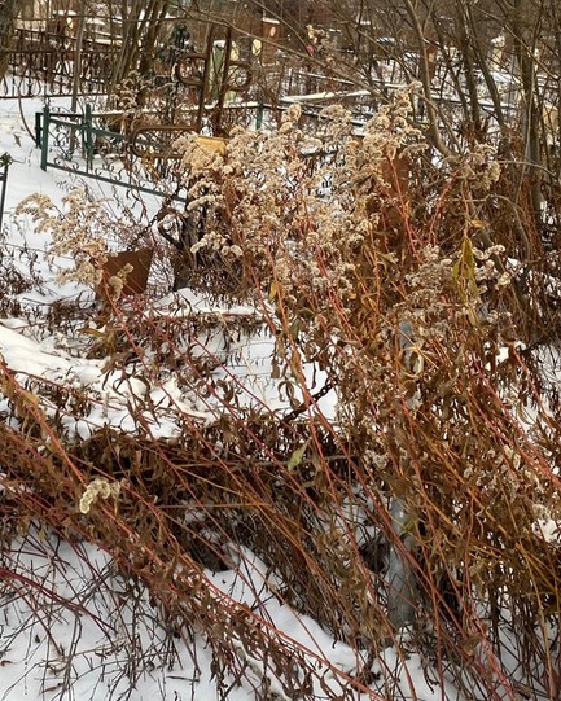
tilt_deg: -12.5
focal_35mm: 48
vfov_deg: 38.3
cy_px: 235
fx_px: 996
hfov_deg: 31.5
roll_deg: -11.4
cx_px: 269
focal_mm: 4.25
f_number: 1.8
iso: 32
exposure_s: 1/226
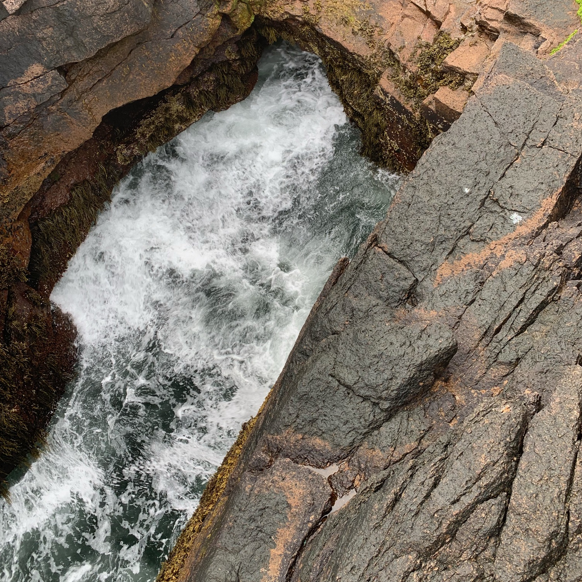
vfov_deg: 52.3
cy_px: 246
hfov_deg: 52.5
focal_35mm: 31
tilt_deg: -48.9
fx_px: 590
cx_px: 290
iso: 25
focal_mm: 4.25
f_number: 1.8
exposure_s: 1/176
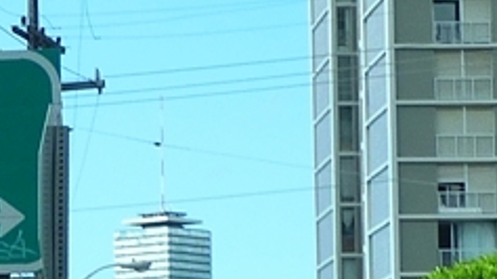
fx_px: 3148
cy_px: 149
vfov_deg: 5.1
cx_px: -157
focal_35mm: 239
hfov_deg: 8.9
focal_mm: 7.4
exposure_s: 1/250
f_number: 4.2
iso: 125
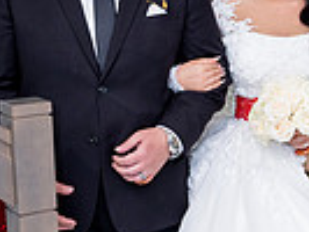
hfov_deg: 21.5
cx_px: 160
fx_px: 813
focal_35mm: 91
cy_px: 95
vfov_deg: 16.3
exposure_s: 1/160
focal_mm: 28
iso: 1000
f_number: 2.8
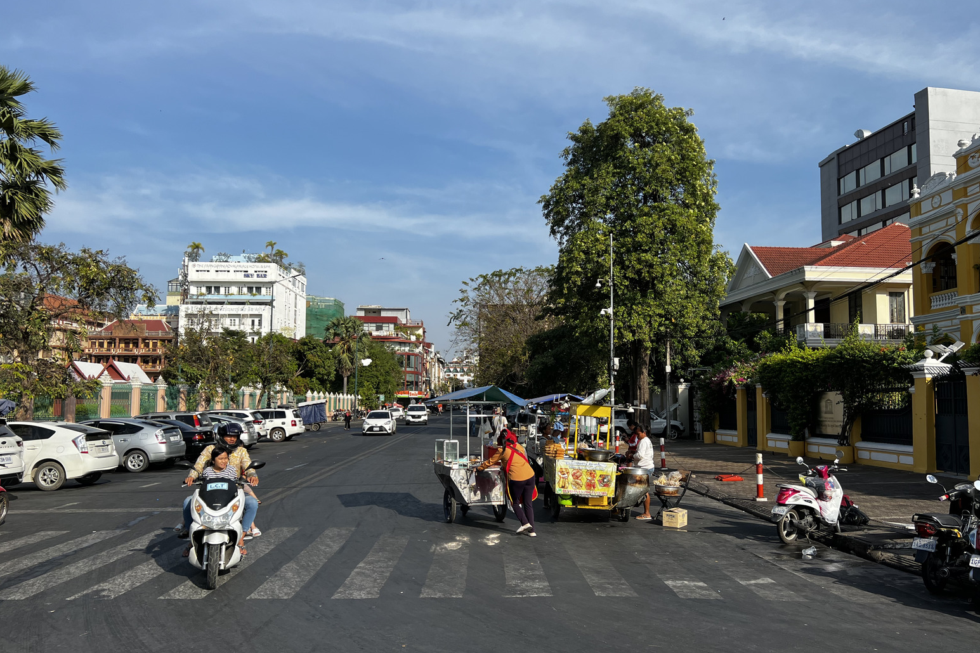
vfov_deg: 46.4
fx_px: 762
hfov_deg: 65.5
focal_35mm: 28
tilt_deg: +4.4
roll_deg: +0.2
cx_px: 506
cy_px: 348
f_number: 1.5
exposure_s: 1/4274
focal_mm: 5.7
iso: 50
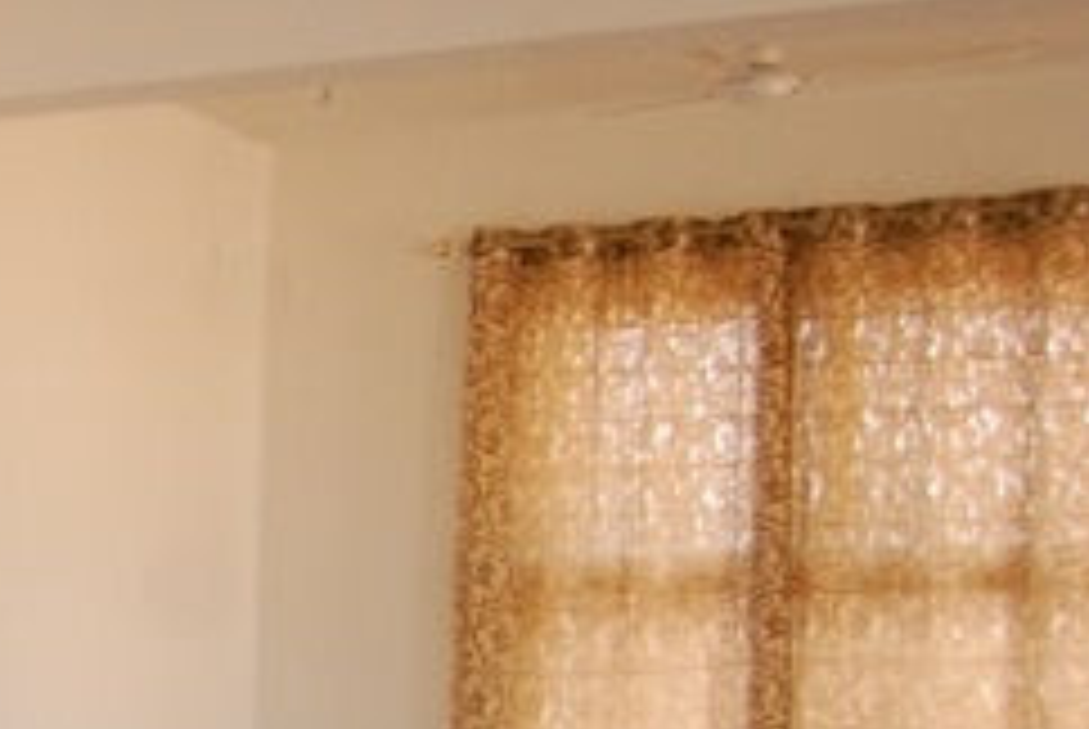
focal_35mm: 106
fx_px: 3206
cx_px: -927
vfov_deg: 12.4
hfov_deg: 16.0
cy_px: 1089
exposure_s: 1/60
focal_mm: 19
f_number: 4
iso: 500
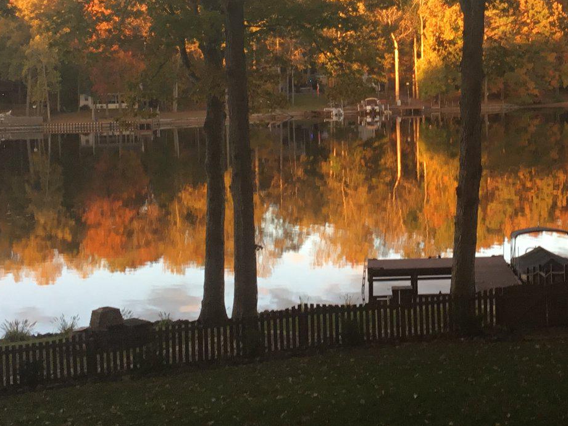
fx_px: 1132
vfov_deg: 21.0
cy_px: 78
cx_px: 399
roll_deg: +2.7
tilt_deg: +0.5
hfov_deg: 27.9
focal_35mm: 69
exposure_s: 1/40
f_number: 2.4
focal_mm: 3.3
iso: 25
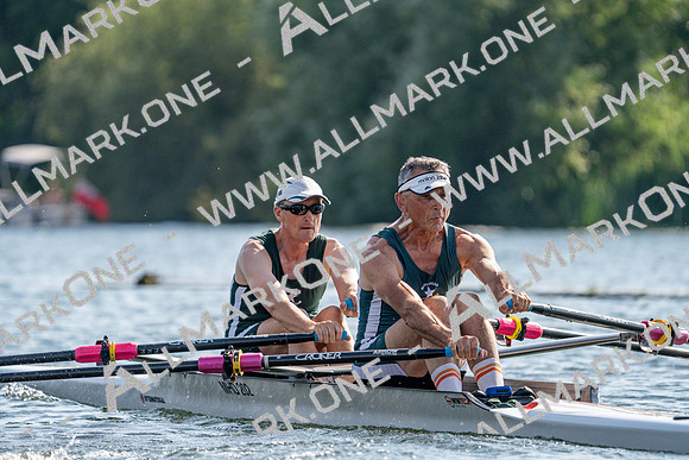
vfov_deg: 3.6
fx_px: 7370
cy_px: 230
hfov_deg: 5.4
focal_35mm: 385
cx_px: 344
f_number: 6.3
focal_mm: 385
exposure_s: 1/1600
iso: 400
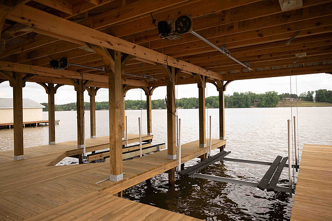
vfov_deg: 53.2
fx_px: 221
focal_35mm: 24
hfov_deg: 73.7
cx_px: 166
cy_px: 110
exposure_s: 1/1000
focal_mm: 24
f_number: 2.5
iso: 125
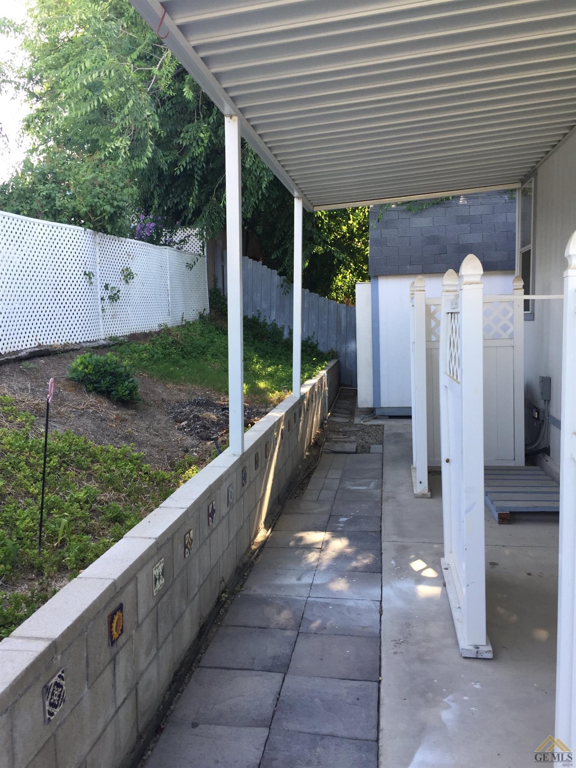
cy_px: 384
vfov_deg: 61.7
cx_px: 288
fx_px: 643
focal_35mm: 29
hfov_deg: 48.2
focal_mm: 4.15
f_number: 2.2
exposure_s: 1/120
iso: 32
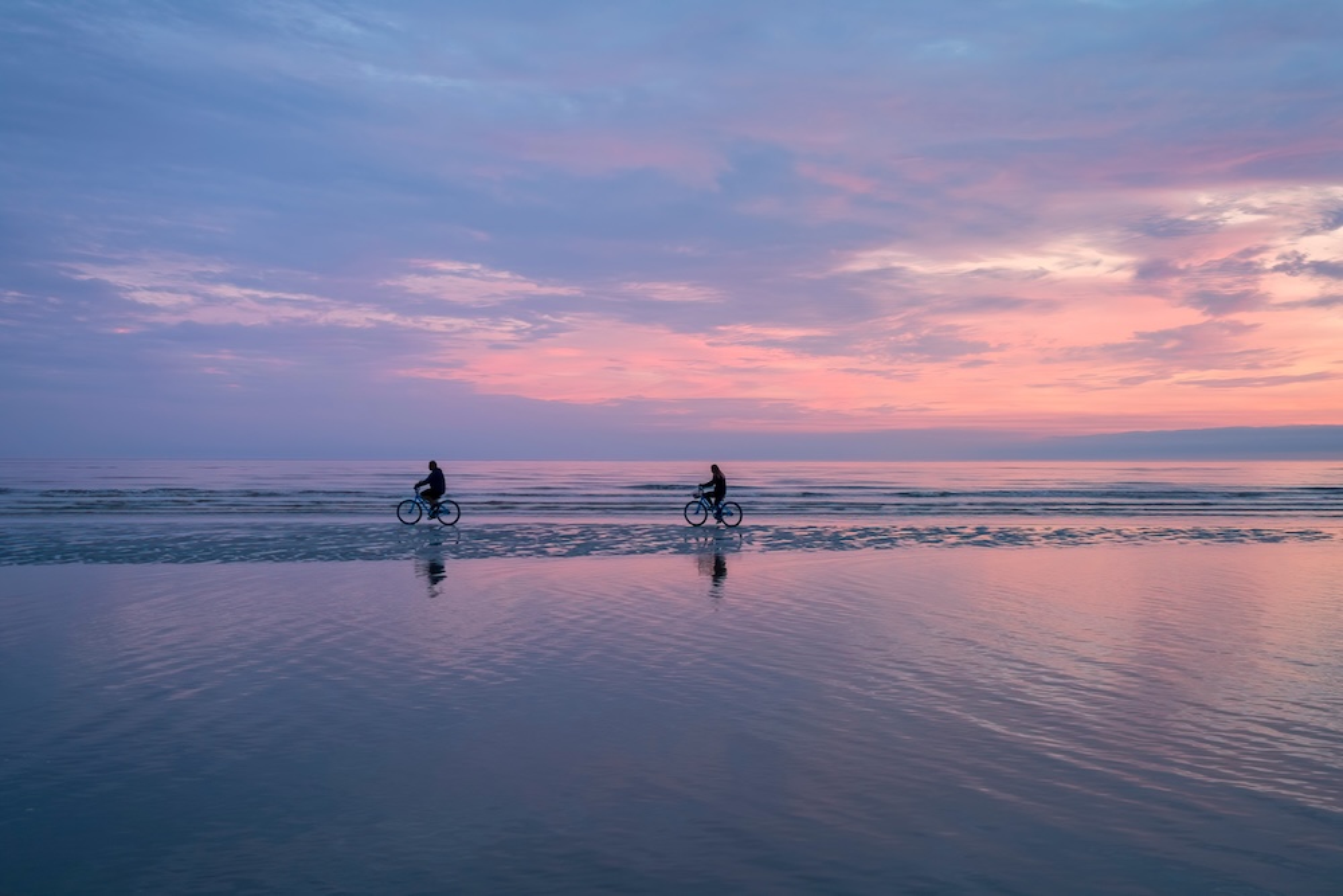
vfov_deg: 36.9
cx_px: 672
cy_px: 448
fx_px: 1343
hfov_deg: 53.1
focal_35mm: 36
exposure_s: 1/75
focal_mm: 24
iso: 400
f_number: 4.5
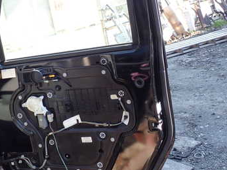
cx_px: 67
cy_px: 58
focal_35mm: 52
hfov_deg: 36.2
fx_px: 341
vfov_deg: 27.9
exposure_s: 1/60
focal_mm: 5.4
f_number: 3.2
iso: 100
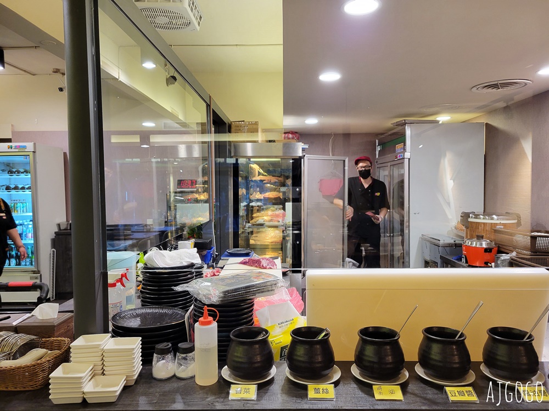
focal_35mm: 26
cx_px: 274
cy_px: 206
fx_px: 412
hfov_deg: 67.3
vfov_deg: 53.1
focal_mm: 5.4
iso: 200
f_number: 1.8
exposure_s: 1/60
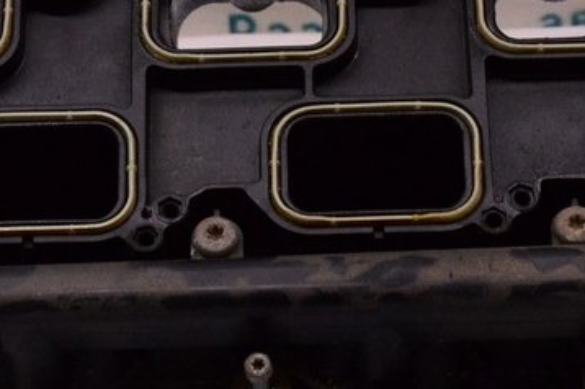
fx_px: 2646
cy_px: 163
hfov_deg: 12.6
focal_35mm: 163
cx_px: 359
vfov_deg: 8.4
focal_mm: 38
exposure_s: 1/125
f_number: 8
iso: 1600
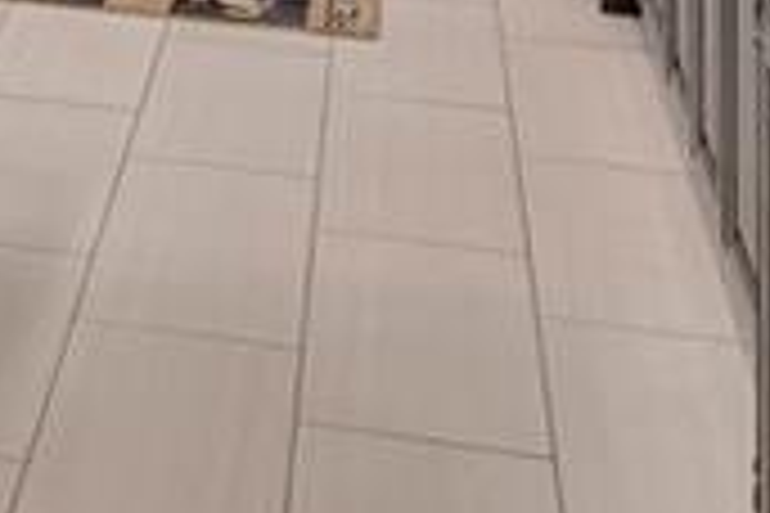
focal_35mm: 99
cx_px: -293
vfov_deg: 11.5
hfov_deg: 18.8
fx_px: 2117
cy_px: -702
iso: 320
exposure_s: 1/8
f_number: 5.6
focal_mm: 11
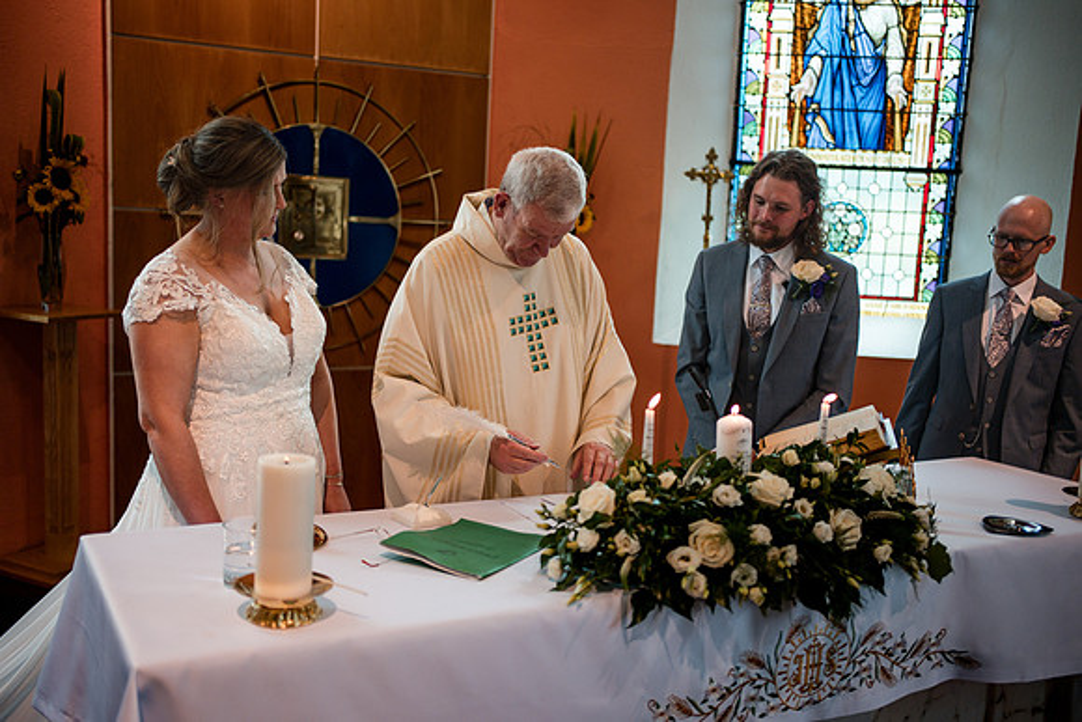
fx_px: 1052
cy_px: 361
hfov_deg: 54.4
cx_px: 541
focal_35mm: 35
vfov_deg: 37.9
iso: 320
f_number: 1.8
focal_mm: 35
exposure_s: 1/500
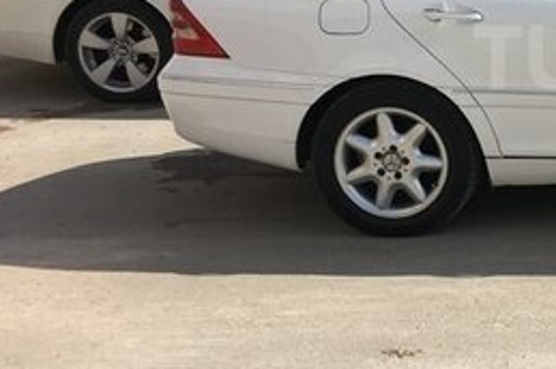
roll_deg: +6.8
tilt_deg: -10.7
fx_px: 1188
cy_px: 57
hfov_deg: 23.7
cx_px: 693
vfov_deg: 17.5
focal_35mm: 77
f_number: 2.2
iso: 25
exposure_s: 1/1479
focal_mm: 4.15
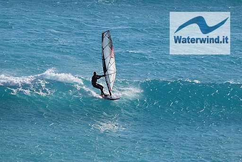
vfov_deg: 3.1
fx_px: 3027
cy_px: 81
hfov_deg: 4.6
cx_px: 121
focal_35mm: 450
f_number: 7.1
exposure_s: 1/800
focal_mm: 300
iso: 200
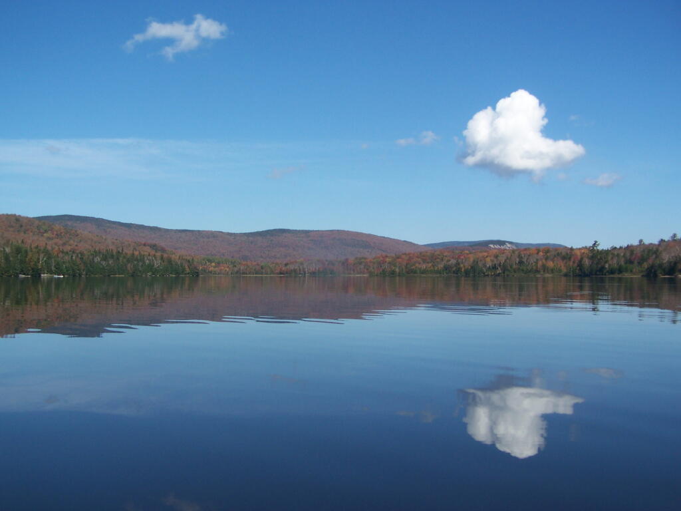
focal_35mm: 38
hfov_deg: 49.0
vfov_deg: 37.7
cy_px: 256
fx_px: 748
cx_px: 340
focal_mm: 6.3
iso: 80
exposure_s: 1/1000
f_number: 4
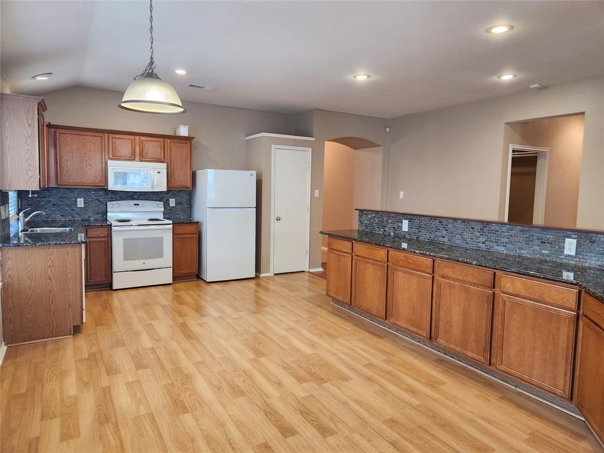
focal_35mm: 23
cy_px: 226
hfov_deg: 73.9
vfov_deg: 58.9
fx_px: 401
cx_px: 302
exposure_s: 1/120
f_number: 1.8
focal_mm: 5.4
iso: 400
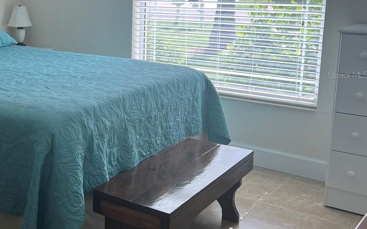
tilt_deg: -11.9
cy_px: 74
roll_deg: +1.2
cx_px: 17
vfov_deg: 24.3
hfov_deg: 35.3
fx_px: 530
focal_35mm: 53
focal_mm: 5.7
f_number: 1.5
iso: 40
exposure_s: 1/198
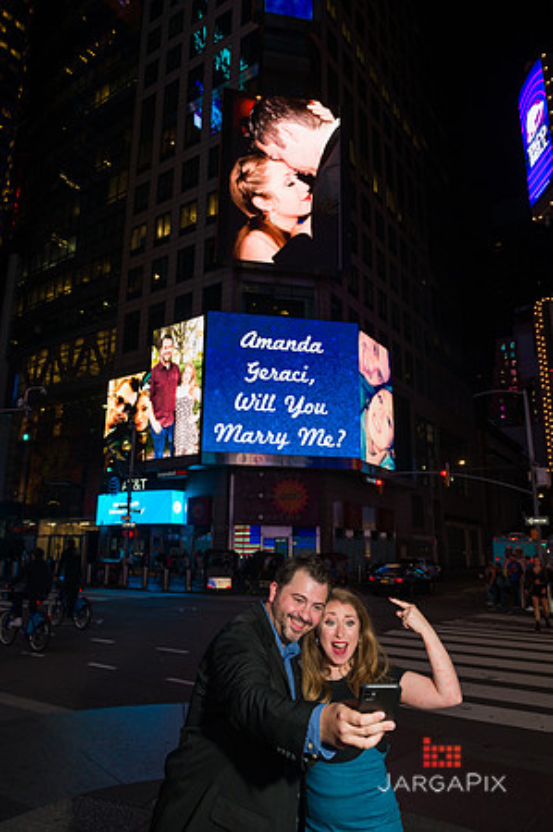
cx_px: 276
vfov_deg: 73.8
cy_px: 416
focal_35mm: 24
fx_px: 554
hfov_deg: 53.0
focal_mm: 24
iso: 500
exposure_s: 1/200
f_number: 5.6
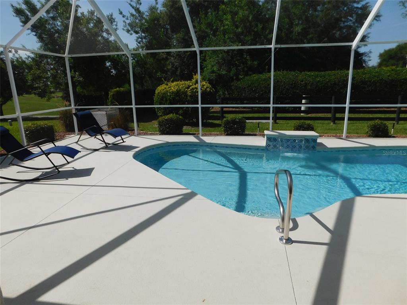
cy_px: 152
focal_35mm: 23
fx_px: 270
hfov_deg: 73.9
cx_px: 204
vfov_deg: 58.9
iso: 125
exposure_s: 1/500
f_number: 6
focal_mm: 4
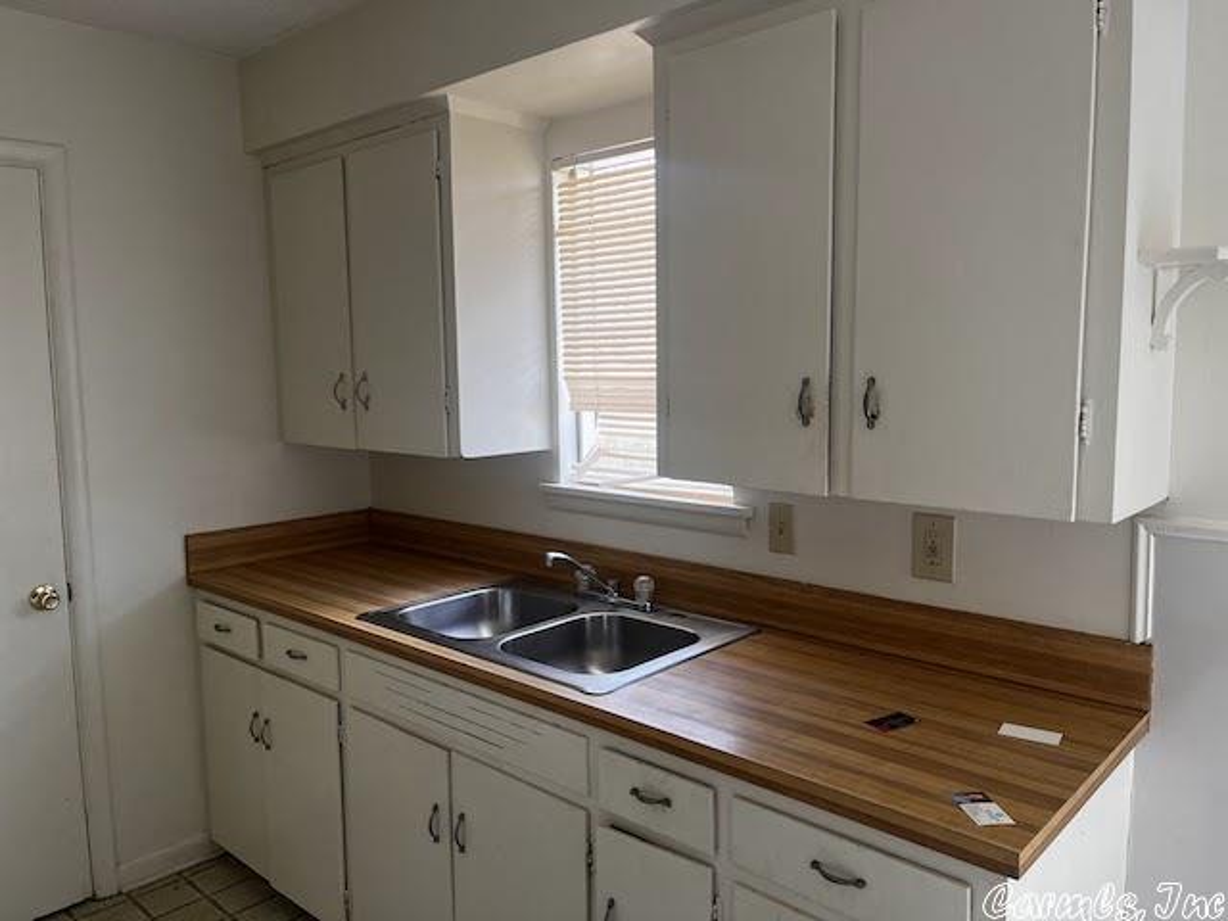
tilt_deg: -3.4
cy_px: 460
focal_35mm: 26
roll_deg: -0.4
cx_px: 614
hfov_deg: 67.3
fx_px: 922
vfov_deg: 53.1
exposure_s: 1/121
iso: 125
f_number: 1.6
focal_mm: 5.1
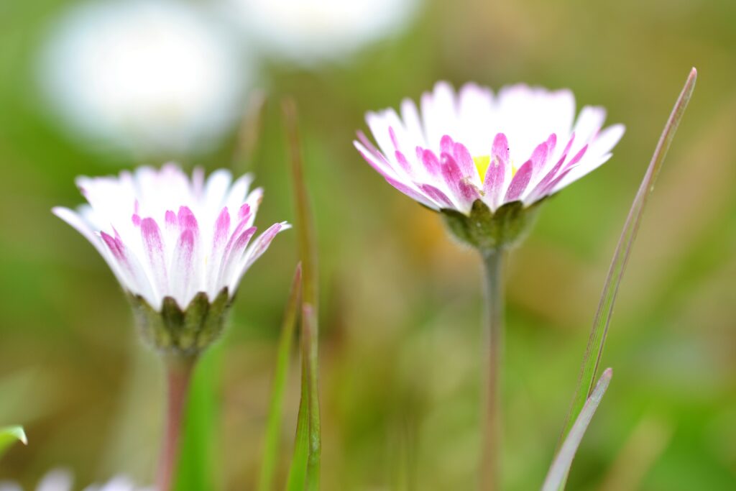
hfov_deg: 27.0
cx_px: 368
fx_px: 1533
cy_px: 246
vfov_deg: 18.2
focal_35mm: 75
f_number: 4
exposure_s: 1/400
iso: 200
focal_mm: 50
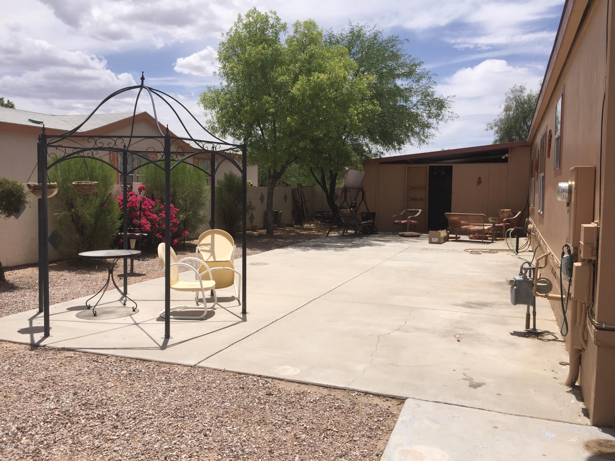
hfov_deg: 61.7
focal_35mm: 29
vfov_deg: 48.2
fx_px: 515
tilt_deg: -4.3
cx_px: 308
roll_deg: -0.1
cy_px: 230
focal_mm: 4.15
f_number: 2.2
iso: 32
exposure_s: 1/3597
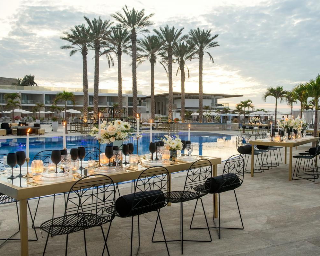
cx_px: 175
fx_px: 332
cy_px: 128
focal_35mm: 35
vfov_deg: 42.2
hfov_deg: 51.4
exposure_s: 1/100
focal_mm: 31
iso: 1600
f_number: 5.6
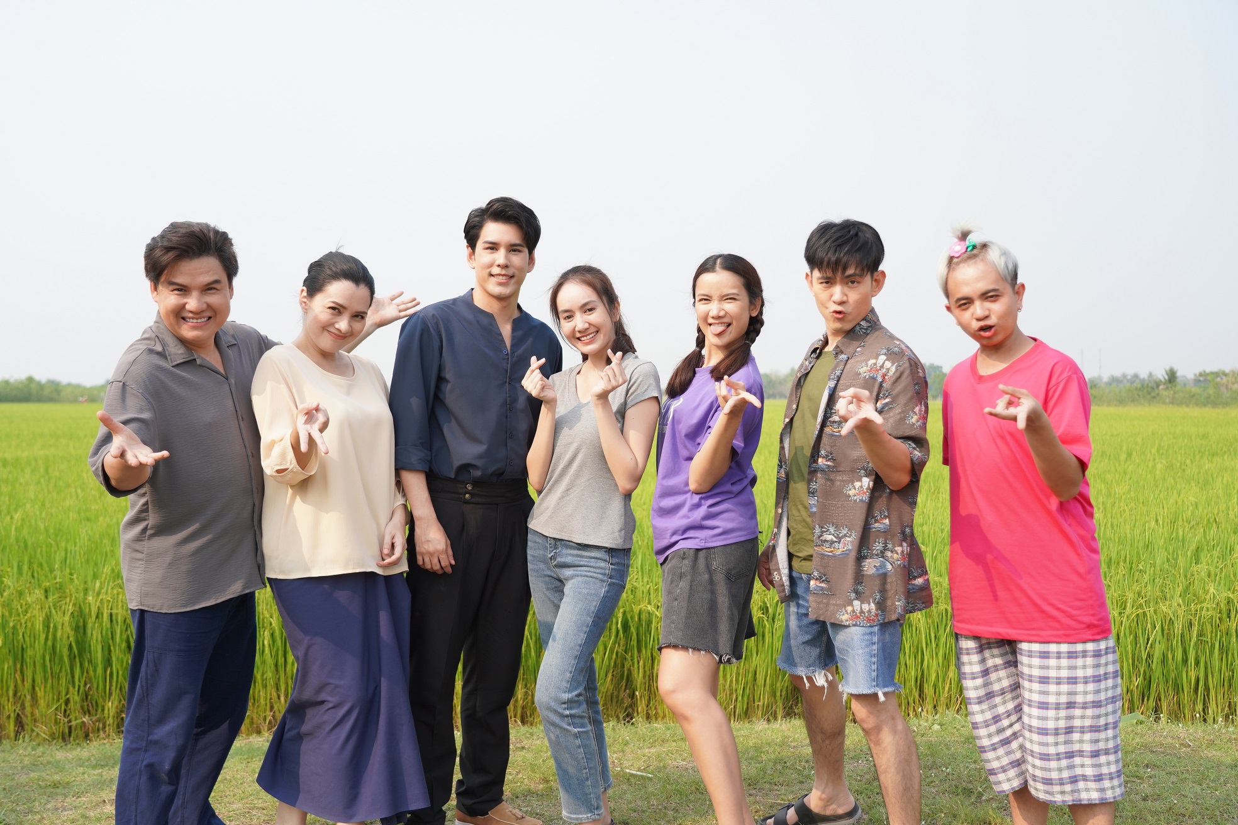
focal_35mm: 36
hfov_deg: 53.1
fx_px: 1238
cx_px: 619
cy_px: 412
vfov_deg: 36.9
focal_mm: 36
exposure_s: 1/1000
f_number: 4
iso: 320
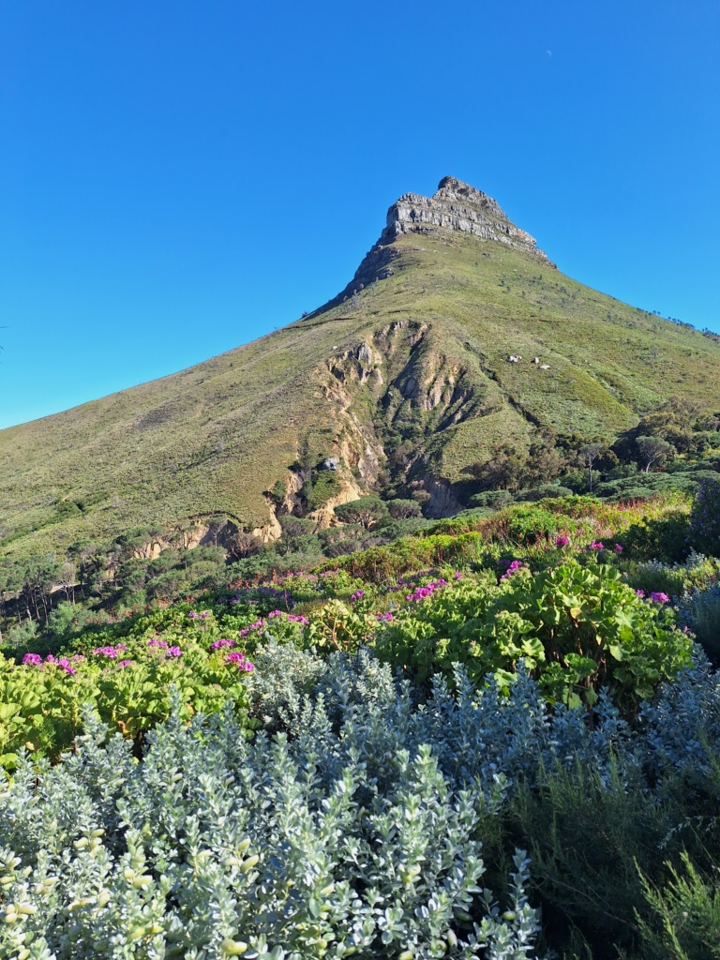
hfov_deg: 58.9
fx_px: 638
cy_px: 480
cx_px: 360
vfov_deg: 73.9
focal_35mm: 23
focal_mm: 5.54
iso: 40
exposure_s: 1/1957
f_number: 1.8
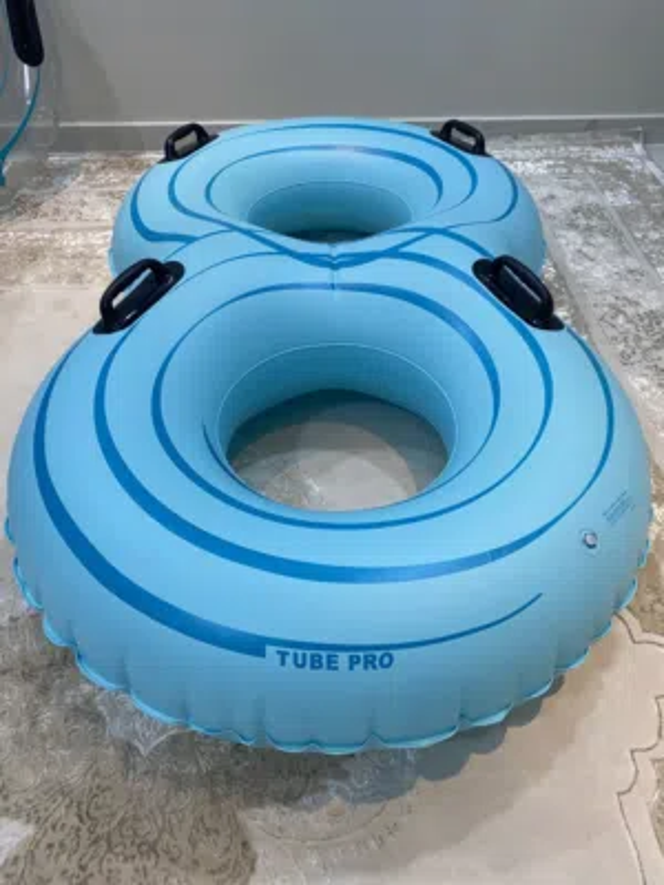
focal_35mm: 26
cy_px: 442
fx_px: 665
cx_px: 332
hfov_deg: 53.1
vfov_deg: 67.3
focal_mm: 4.25
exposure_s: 1/50
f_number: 1.8
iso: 64
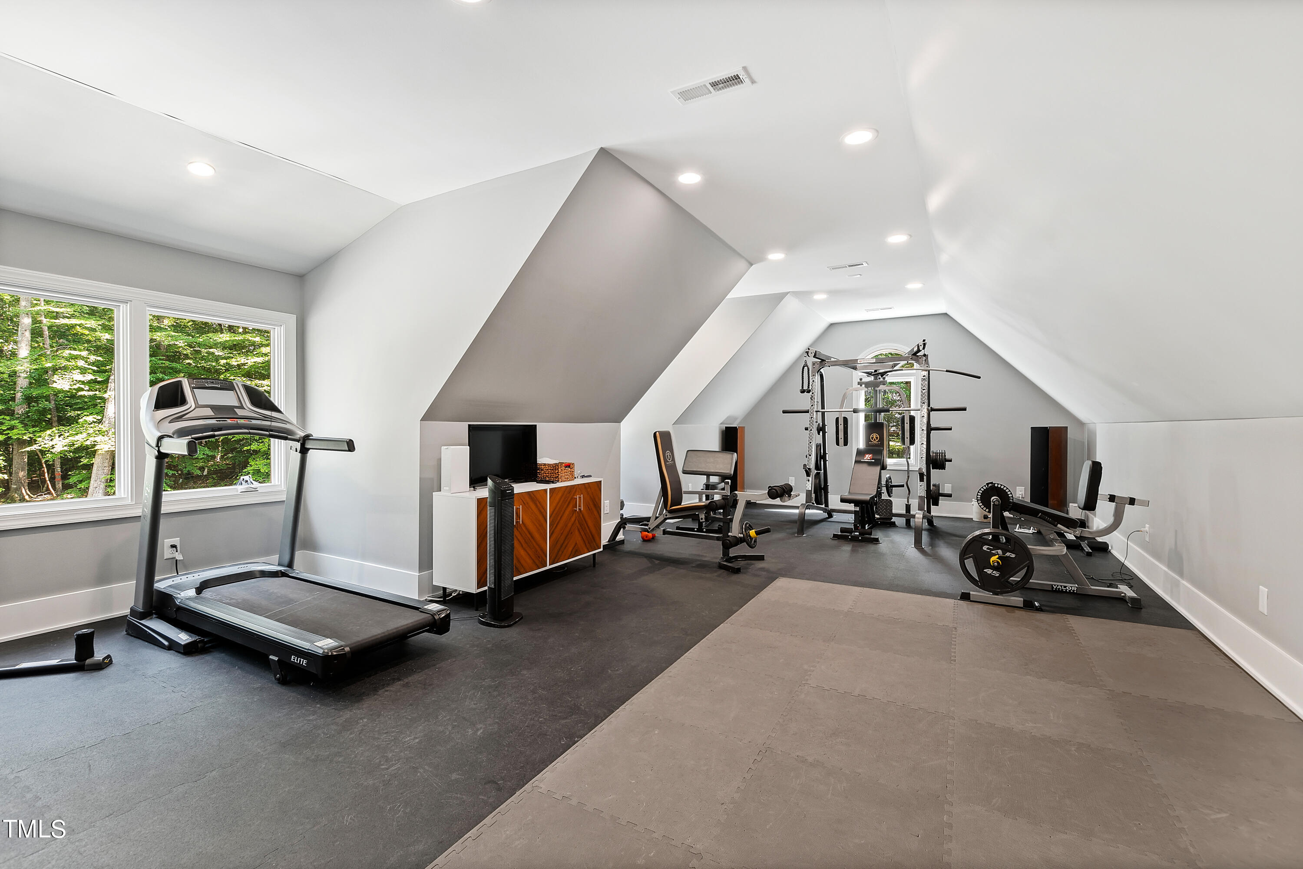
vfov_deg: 77.3
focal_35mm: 15
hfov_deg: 100.4
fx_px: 543
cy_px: 434
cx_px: 652
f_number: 8
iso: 100
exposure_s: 1.6
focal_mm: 10
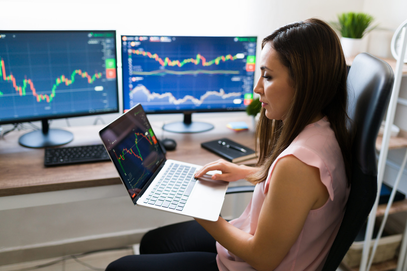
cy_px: 136
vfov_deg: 37.9
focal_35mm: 35
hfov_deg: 54.4
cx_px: 204
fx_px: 396
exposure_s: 1/125
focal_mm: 35
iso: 400
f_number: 1.8
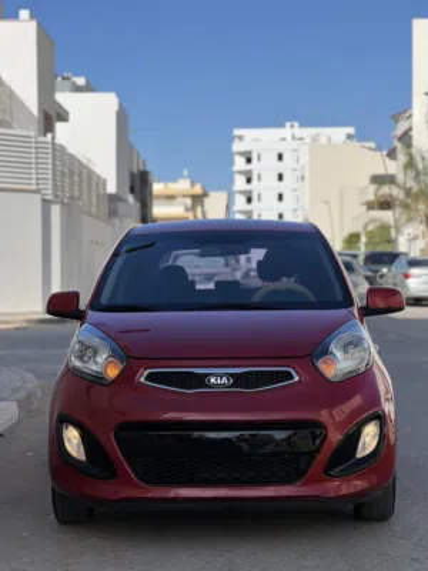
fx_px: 1269
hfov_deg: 19.1
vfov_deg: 25.3
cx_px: 214
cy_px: 286
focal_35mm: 77
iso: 32
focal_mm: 9
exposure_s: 1/847
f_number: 2.8
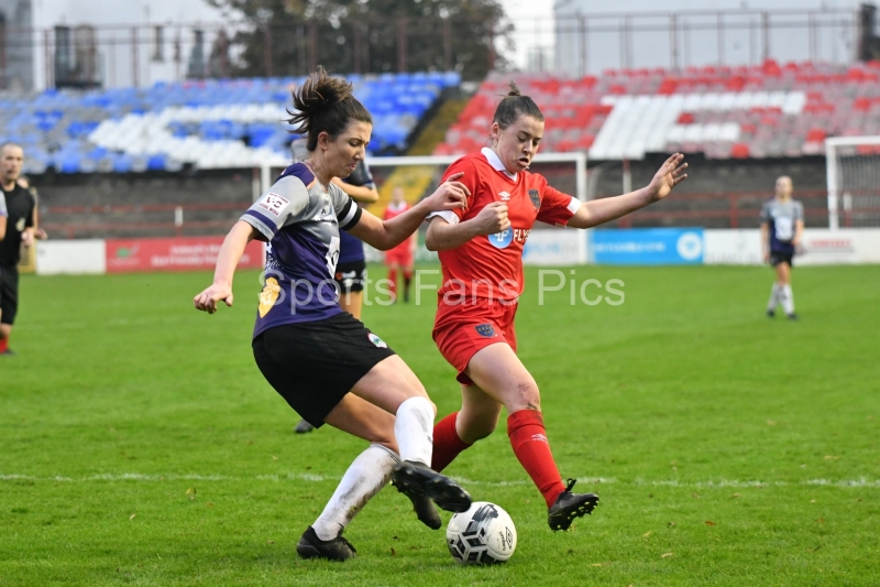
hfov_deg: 11.2
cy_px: 294
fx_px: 4497
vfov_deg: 7.5
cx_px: 440
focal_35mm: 184
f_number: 2.8
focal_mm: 92
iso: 2200
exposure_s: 1/1000
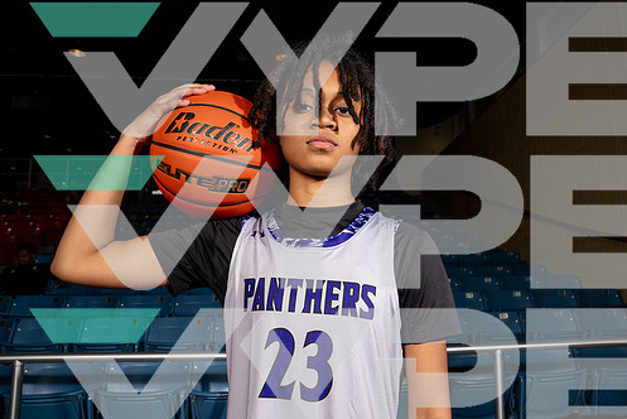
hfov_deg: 65.2
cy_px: 223
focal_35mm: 28
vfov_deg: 46.4
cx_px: 355
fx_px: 488
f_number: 7.1
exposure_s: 1/125
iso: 250
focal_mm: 24
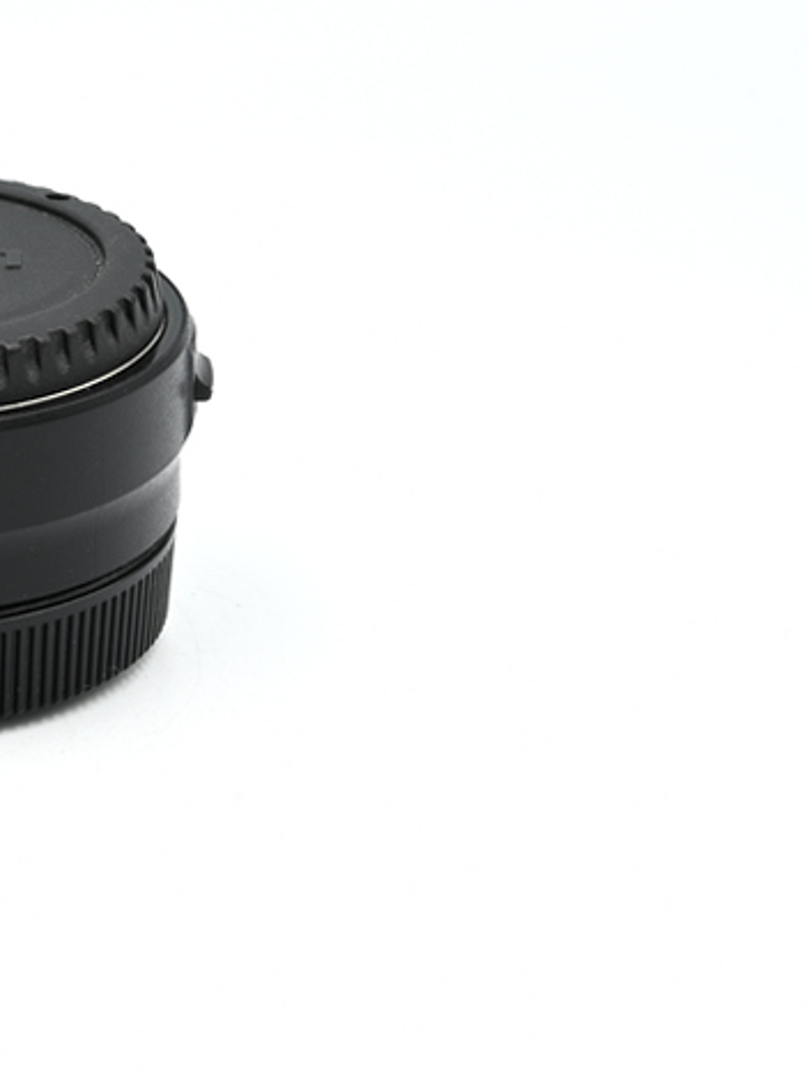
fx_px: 4148
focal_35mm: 133
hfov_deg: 10.9
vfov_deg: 14.8
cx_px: -193
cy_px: 339
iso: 100
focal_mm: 67
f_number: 14
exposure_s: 1/15
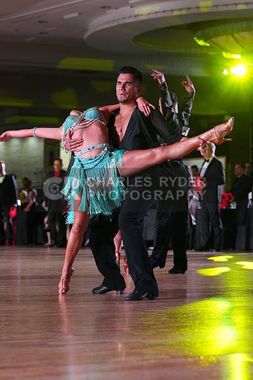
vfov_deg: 15.4
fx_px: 1401
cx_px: 126
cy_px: 190
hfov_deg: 10.3
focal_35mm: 133
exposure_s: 1/400
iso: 10000
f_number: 5.6
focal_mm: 133
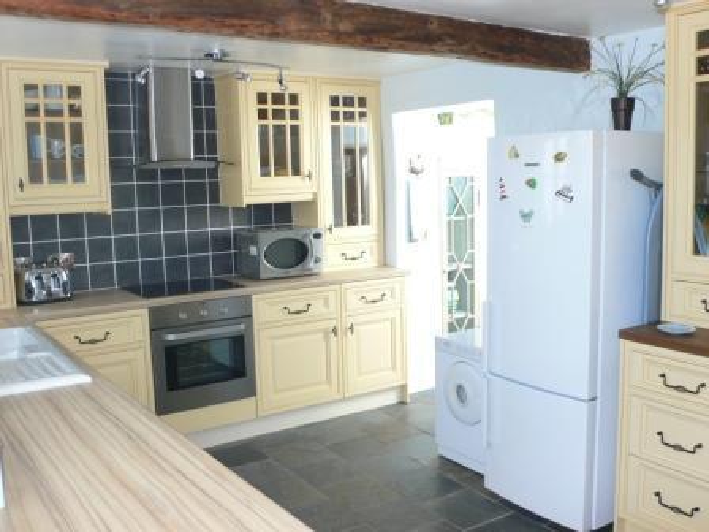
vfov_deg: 41.8
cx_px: 354
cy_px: 266
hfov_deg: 54.0
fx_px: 696
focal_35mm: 34
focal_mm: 6.3
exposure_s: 1/30
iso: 125
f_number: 2.8
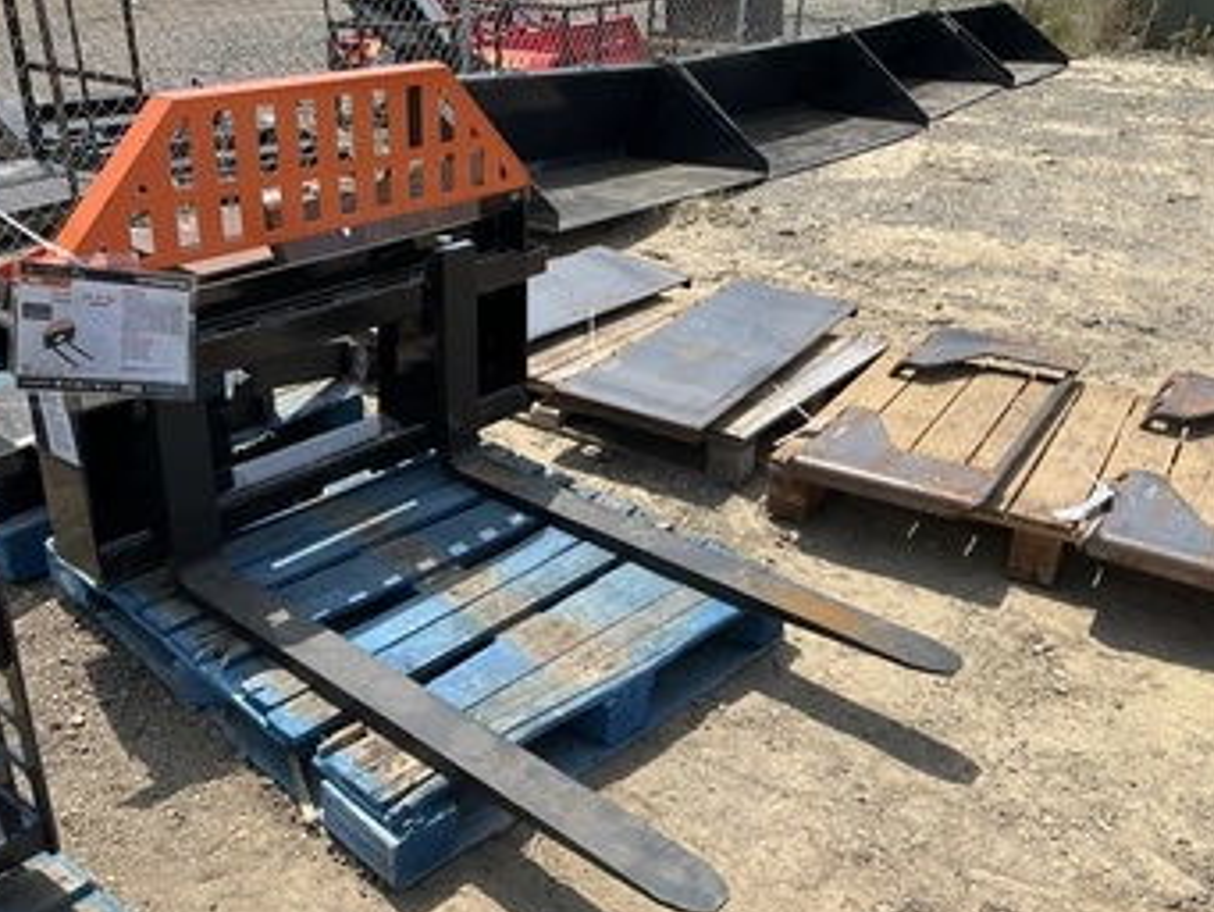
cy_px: 492
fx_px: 1193
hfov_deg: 53.8
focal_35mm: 34
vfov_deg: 41.8
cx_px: 545
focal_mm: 3
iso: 25
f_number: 1.8
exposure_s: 1/1577
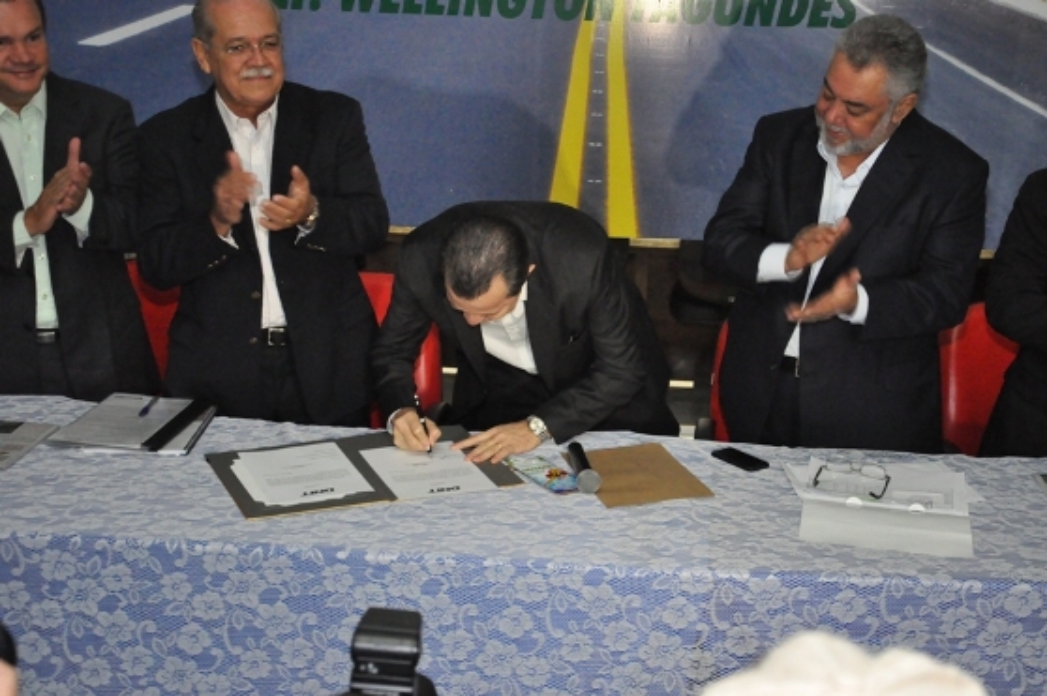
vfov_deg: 22.6
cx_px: 524
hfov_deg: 33.4
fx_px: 1743
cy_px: 348
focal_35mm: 60
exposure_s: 1/60
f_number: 8
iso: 3200
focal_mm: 40
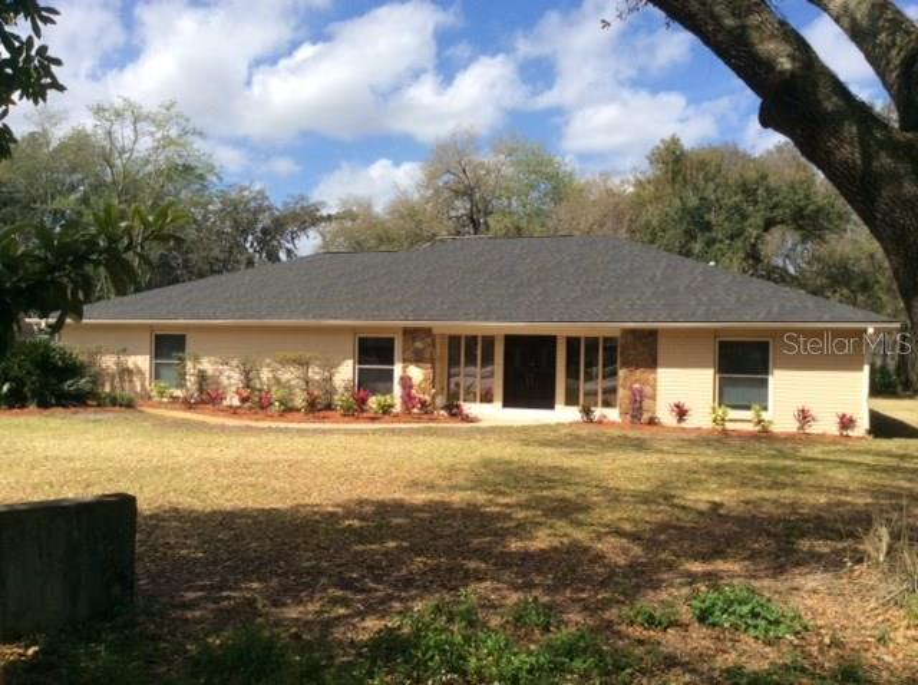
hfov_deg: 56.9
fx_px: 847
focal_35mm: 32
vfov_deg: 44.1
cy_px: 342
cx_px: 459
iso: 32
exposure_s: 1/1546
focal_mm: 3.3
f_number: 2.4
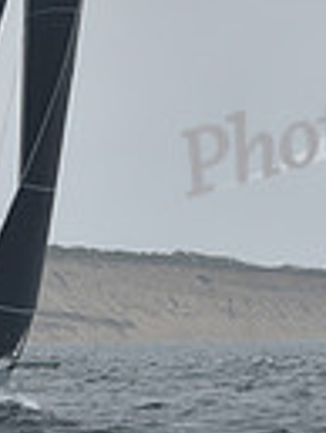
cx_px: 8
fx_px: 4450
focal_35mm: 355
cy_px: -17
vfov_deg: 5.6
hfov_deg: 4.2
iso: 250
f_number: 10
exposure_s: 1/800
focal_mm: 82
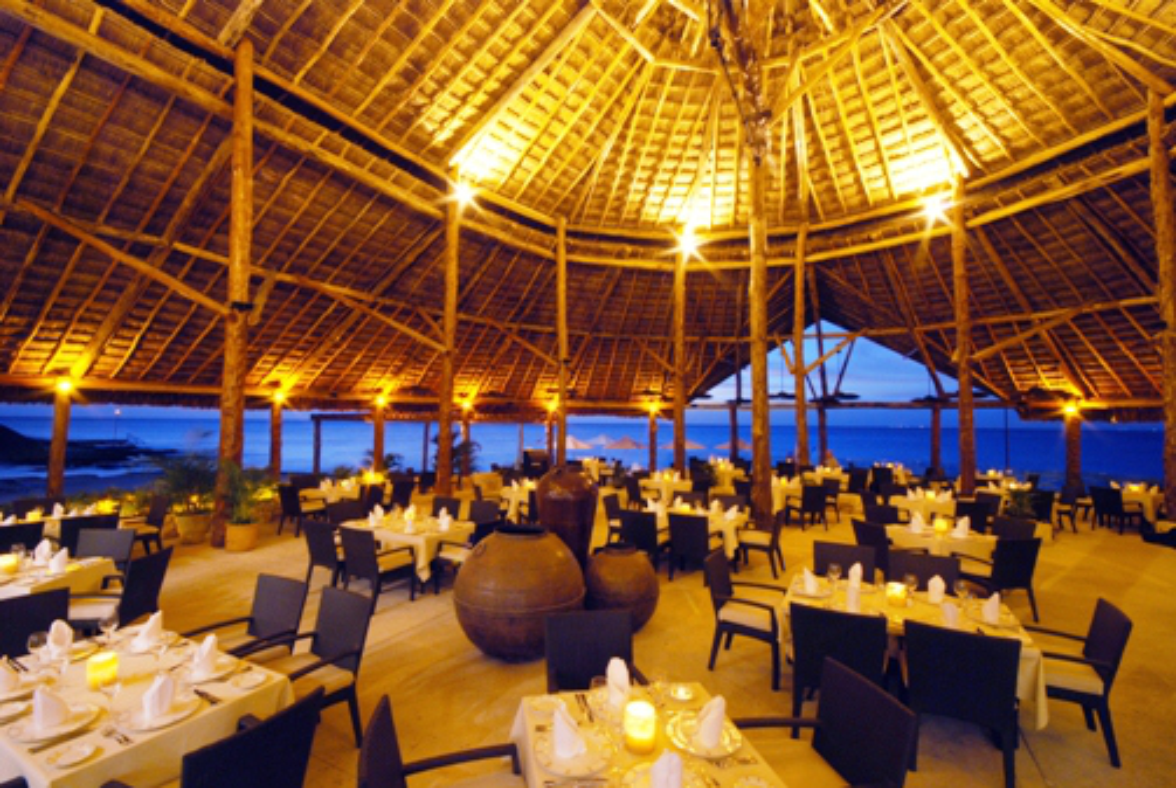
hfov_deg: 100.3
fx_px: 491
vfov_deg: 77.5
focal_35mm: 15
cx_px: 588
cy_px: 394
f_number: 16
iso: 200
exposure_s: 20
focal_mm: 10
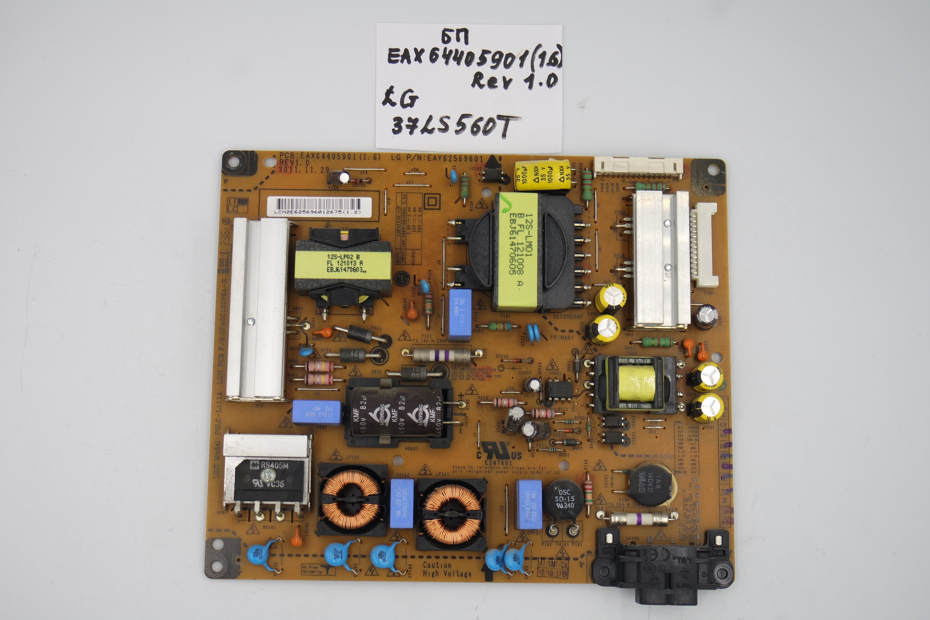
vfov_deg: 28.1
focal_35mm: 48
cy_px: 310
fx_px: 1240
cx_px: 465
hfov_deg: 41.1
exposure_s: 1/125
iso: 160
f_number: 4.5
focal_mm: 18
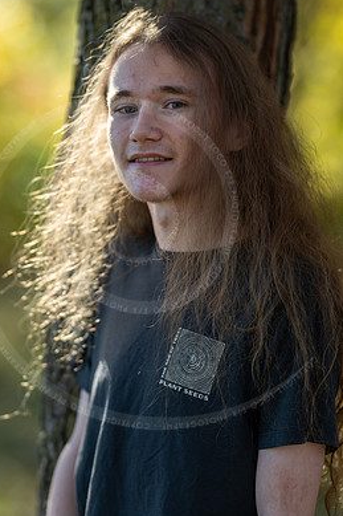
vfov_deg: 14.0
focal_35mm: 147
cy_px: 257
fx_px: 2103
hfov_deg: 9.3
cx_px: 147
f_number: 1.4
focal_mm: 85
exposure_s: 1/1600
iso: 80
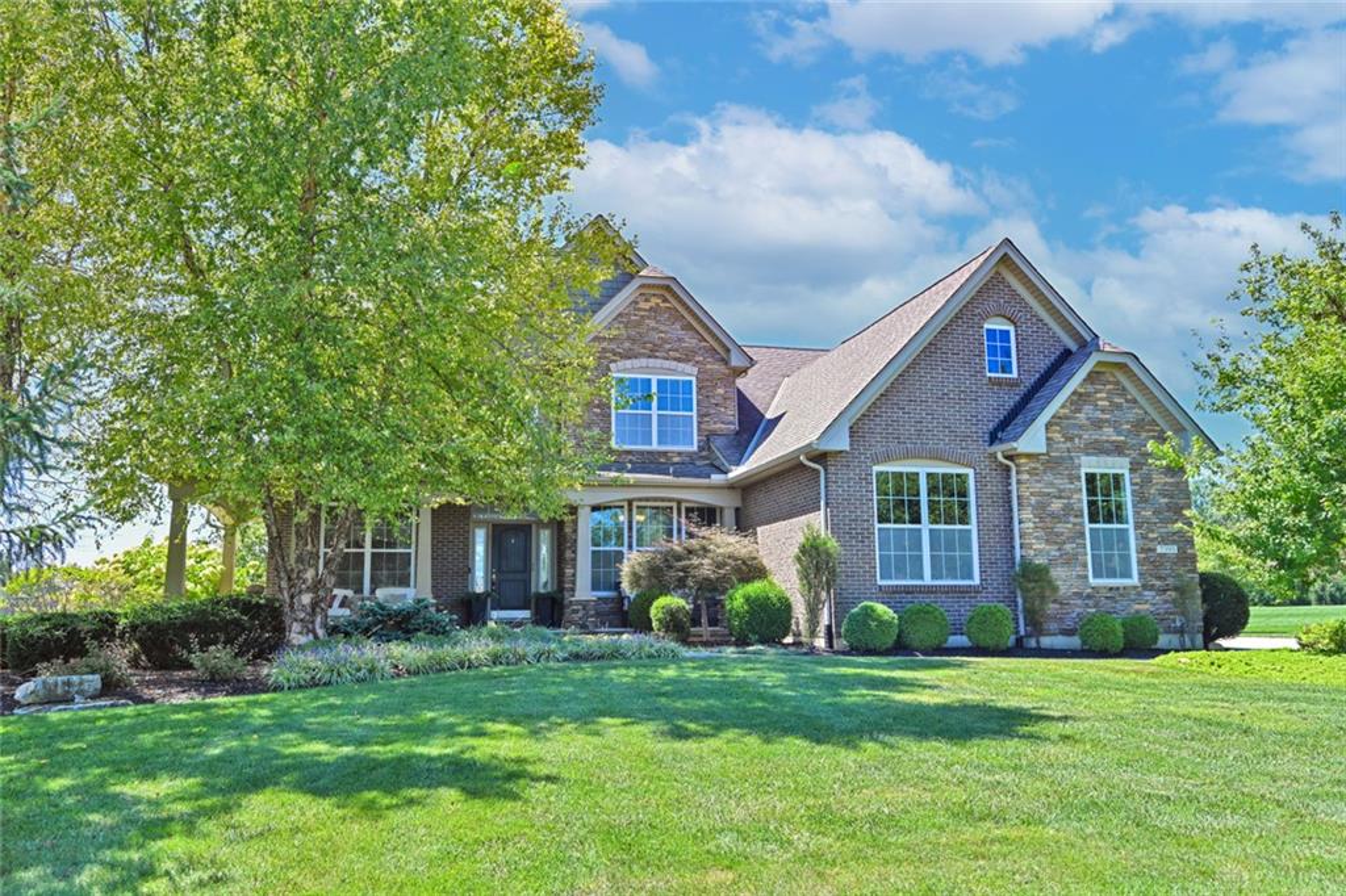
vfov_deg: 50.4
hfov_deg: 70.5
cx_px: 673
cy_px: 448
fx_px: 953
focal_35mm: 26
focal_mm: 25.5
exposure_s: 1/250
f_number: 5.6
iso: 140
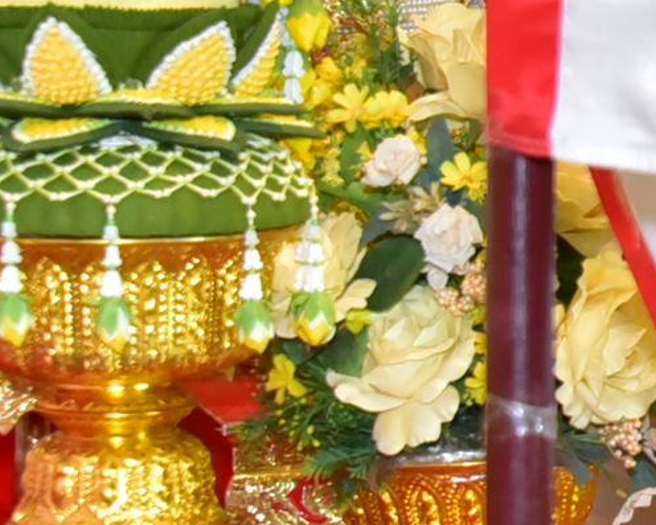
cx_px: 1430
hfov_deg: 8.5
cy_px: 105
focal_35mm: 213
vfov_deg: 7.3
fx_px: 4136
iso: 4000
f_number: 5.6
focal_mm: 45
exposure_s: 1/200
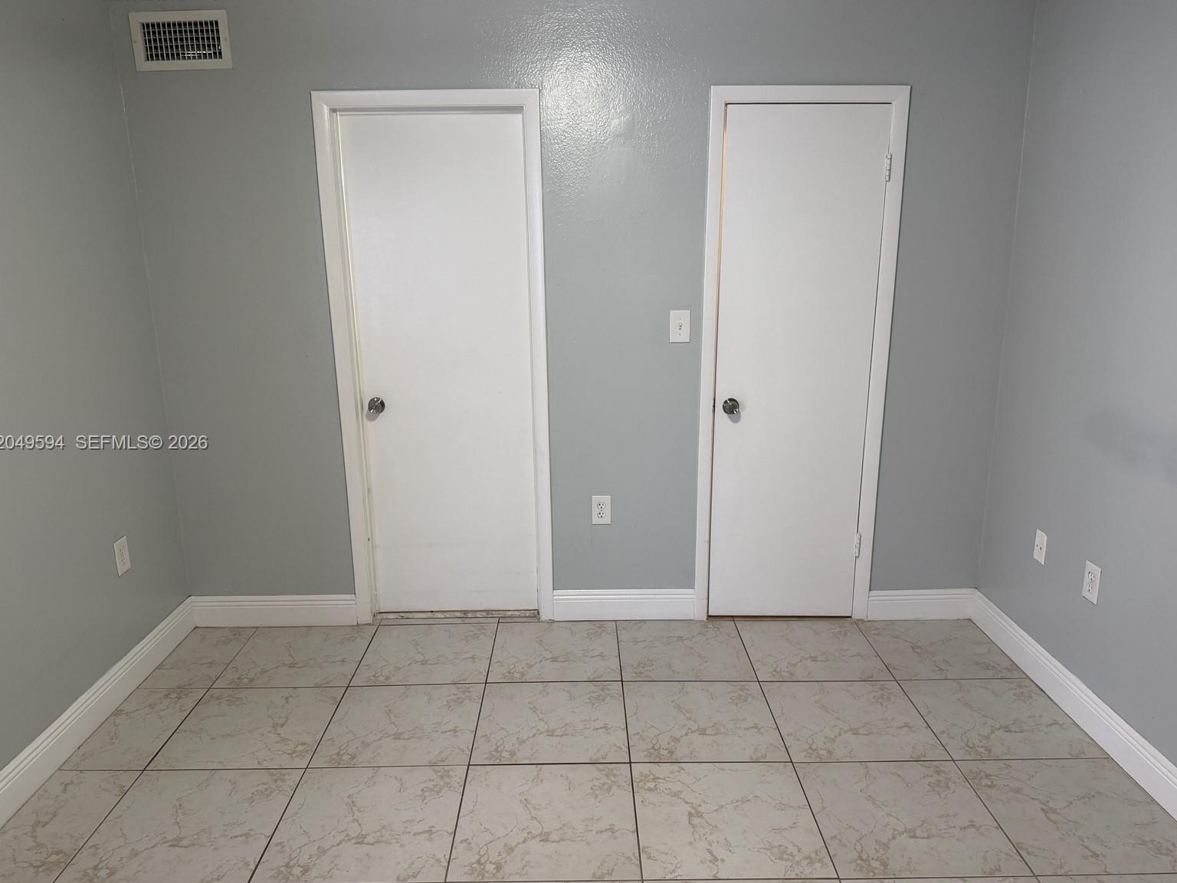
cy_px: 444
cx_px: 582
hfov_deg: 69.4
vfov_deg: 54.9
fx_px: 850
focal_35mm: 25
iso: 160
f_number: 1.78
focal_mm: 6.76
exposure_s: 1/60
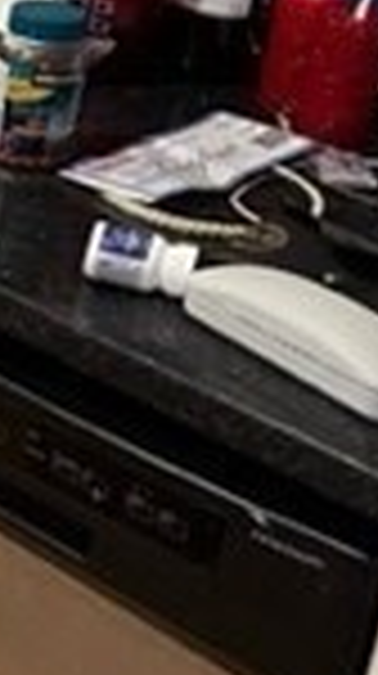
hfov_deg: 7.8
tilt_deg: -21.6
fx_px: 2163
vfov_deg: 17.5
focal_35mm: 121
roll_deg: +0.8
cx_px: -963
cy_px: 90
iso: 400
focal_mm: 5.1
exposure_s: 1/59
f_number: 1.6
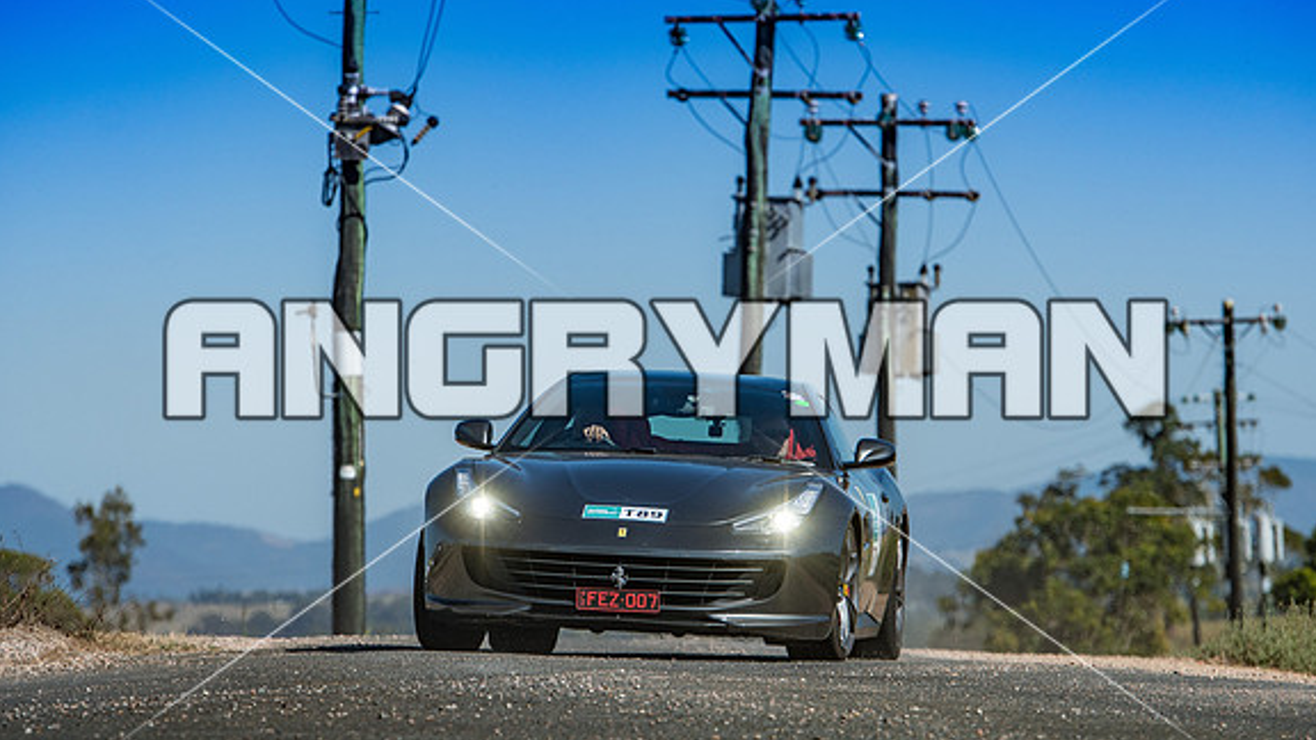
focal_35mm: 269
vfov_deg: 4.5
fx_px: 9387
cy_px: 360
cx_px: 658
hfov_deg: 8.0
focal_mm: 170
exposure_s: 1/2500
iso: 100
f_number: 4.5
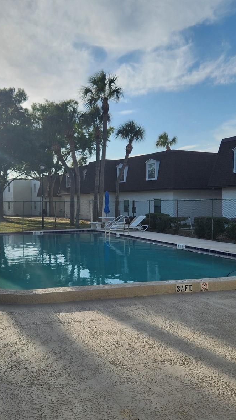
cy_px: 213
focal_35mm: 34
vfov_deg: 58.0
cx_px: 70
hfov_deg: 34.2
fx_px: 378
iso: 20
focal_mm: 5.4
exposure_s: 1/3177
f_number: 1.8
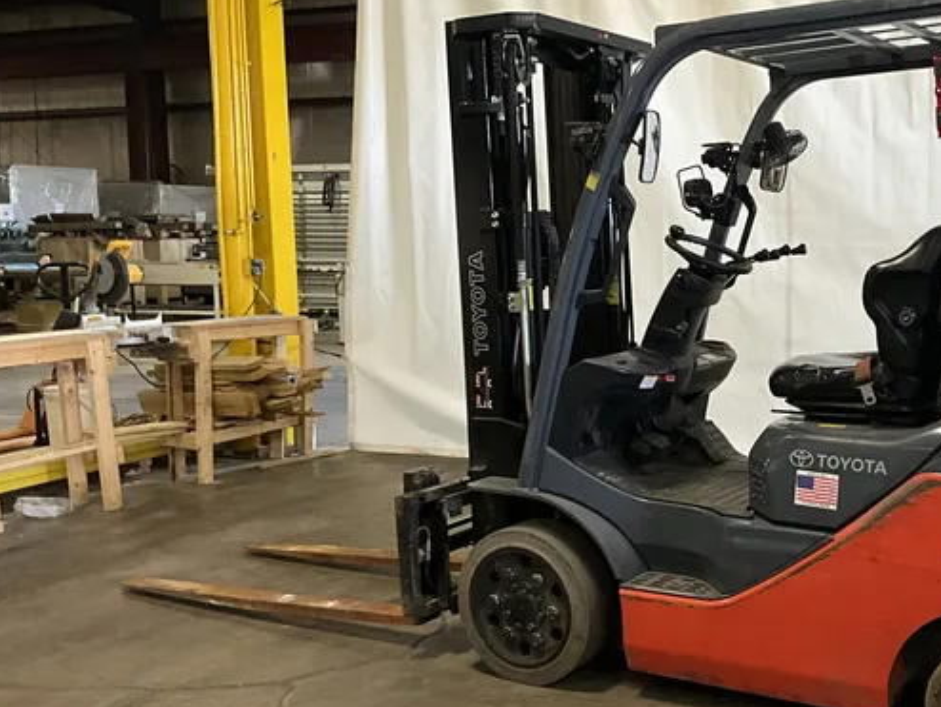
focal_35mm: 44
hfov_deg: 41.6
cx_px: 707
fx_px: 1197
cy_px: 369
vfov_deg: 32.9
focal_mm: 3
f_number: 1.8
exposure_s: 1/60
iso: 80
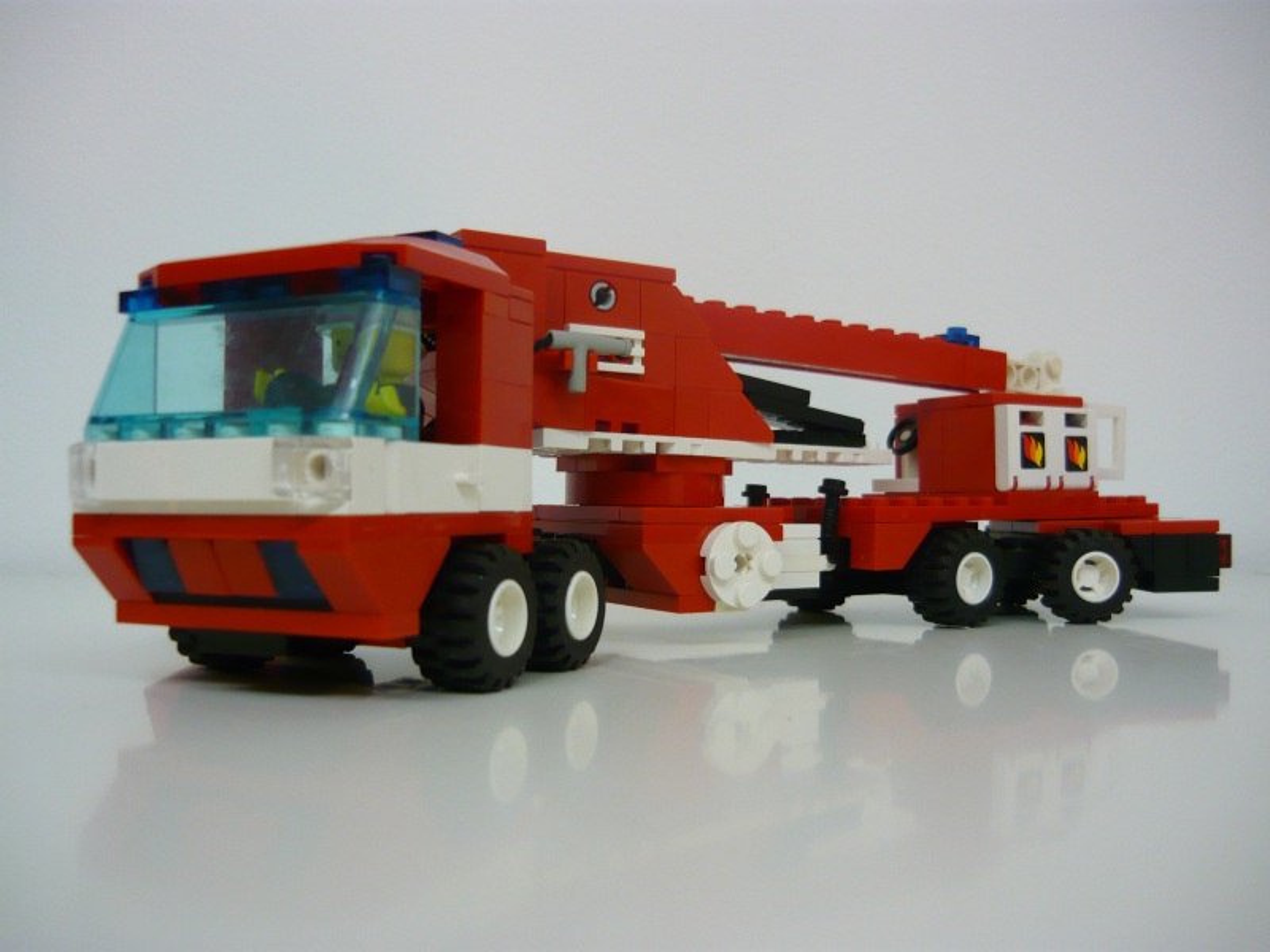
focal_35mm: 33
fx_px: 1211
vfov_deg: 42.9
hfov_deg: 55.4
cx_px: 635
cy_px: 476
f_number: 2.8
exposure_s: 1/30
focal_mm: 5.5
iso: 200
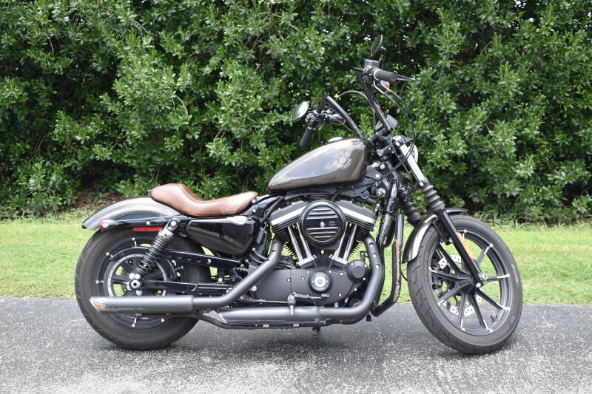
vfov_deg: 30.8
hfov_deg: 45.0
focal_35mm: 44
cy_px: 197
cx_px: 296
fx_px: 715
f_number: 5.6
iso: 320
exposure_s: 1/250
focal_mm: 29
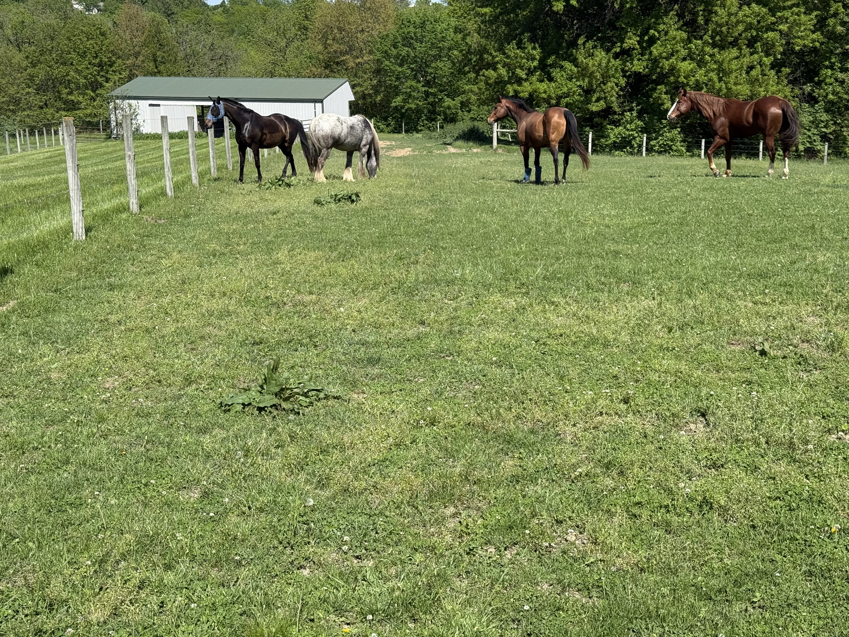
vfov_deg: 30.3
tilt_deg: -13.7
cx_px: 424
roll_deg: +0.3
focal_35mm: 48
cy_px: 318
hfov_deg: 39.7
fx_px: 1177
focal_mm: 6.76
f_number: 1.78
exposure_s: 1/4878
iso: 80
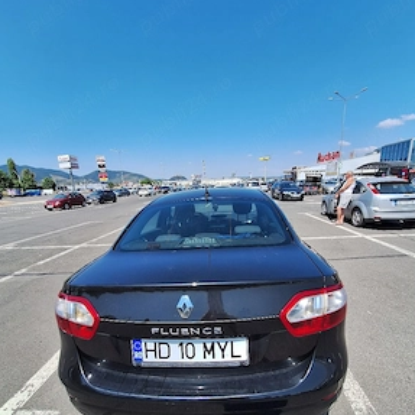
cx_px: 214
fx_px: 217
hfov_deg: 87.4
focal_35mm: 16
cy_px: 241
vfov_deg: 86.7
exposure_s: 1/1250
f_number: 2.2
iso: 40
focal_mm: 1.74
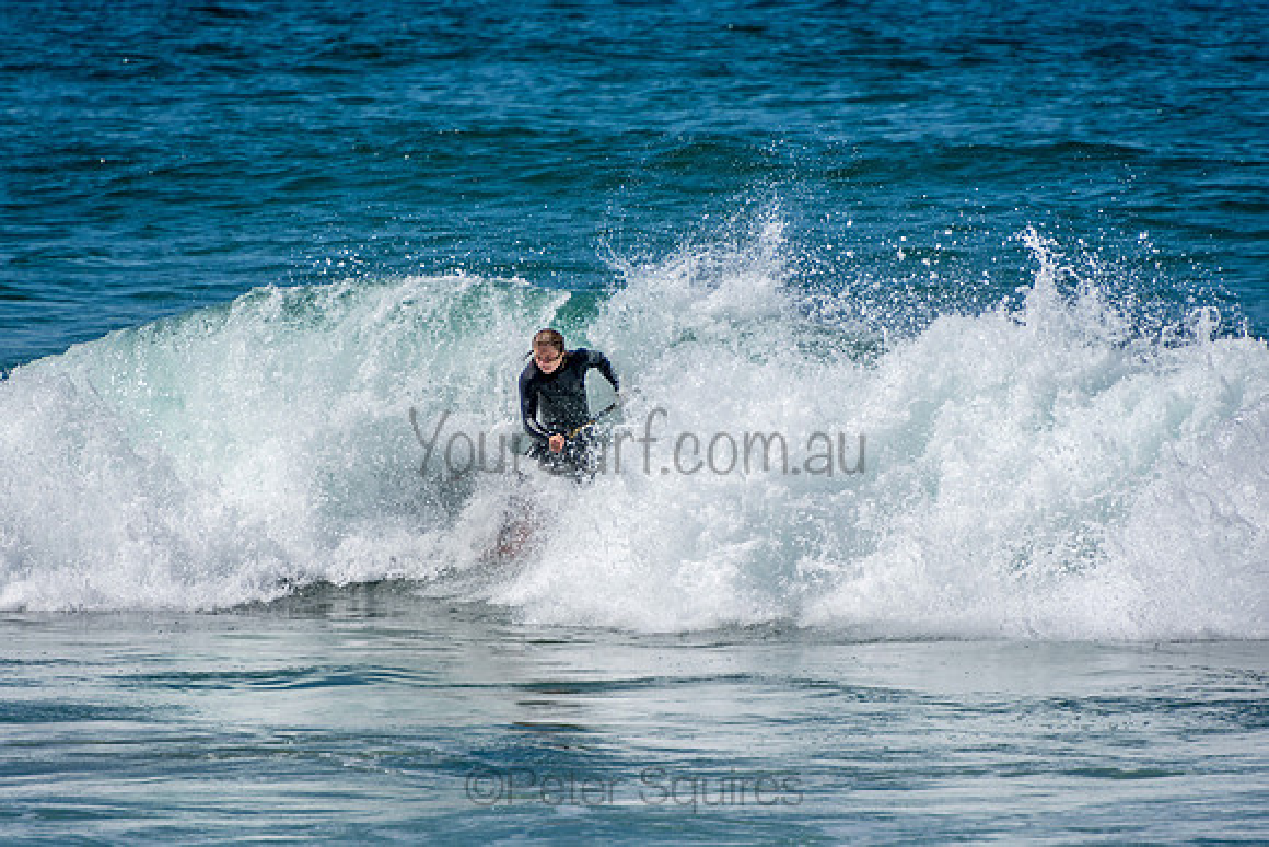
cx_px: 634
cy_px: 424
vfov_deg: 2.3
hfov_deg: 3.4
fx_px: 21154
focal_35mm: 600
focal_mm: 400
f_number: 5.6
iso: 200
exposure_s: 1/2000
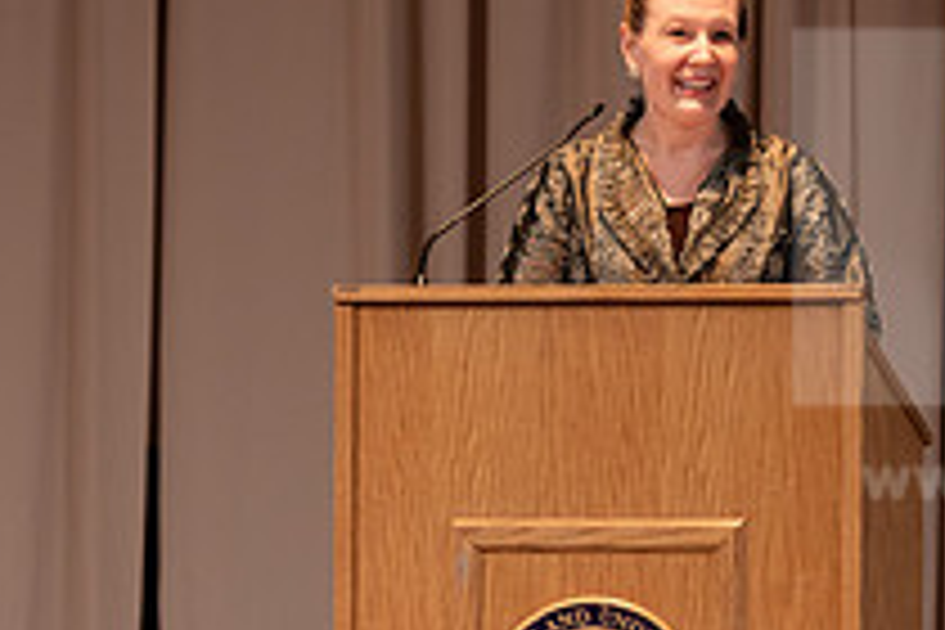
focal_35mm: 345
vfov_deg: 4.0
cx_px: 657
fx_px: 9056
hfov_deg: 6.0
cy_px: 574
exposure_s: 1/200
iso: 1250
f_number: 3.5
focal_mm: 125
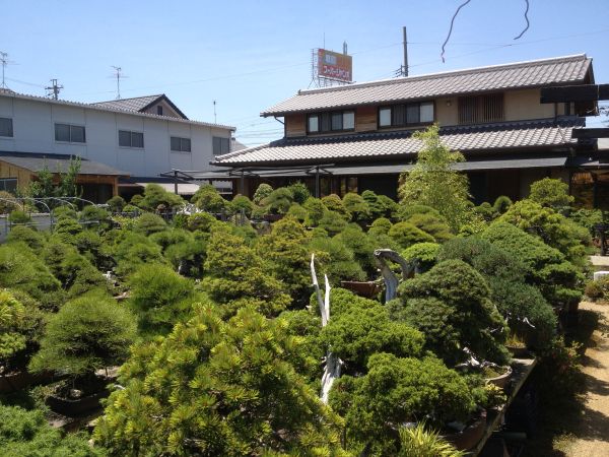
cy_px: 228
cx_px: 304
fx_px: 616
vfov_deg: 40.7
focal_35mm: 35
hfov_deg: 52.6
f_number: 2.4
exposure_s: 1/1126
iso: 50
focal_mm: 4.28
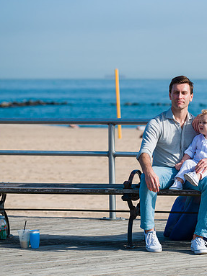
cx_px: 193
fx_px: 1221
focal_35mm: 153
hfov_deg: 9.6
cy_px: 138
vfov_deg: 12.9
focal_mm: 105
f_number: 4
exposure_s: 1/3200
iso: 200
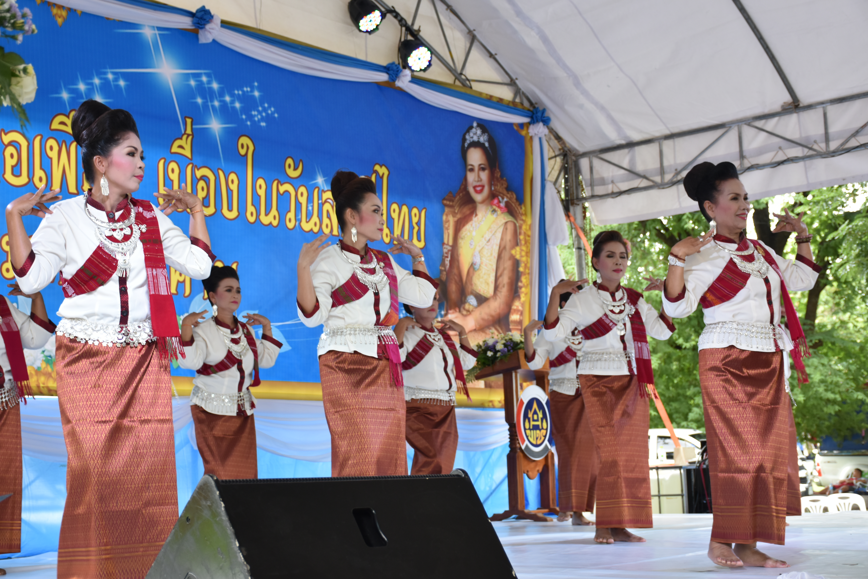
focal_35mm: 57
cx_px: 434
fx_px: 1374
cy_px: 290
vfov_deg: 23.8
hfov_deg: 35.1
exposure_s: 1/100
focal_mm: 38
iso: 400
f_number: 5
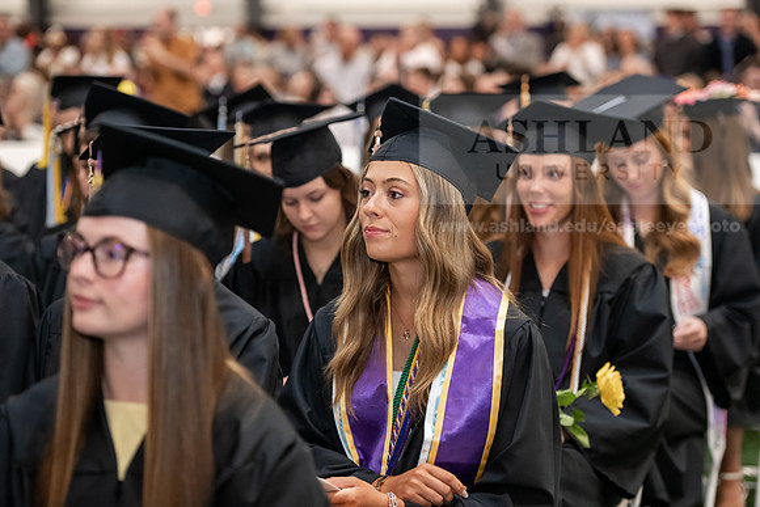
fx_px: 2069
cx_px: 380
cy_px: 254
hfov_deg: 20.8
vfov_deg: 14.0
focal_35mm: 98
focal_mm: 98
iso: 3200
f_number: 3.2
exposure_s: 1/200
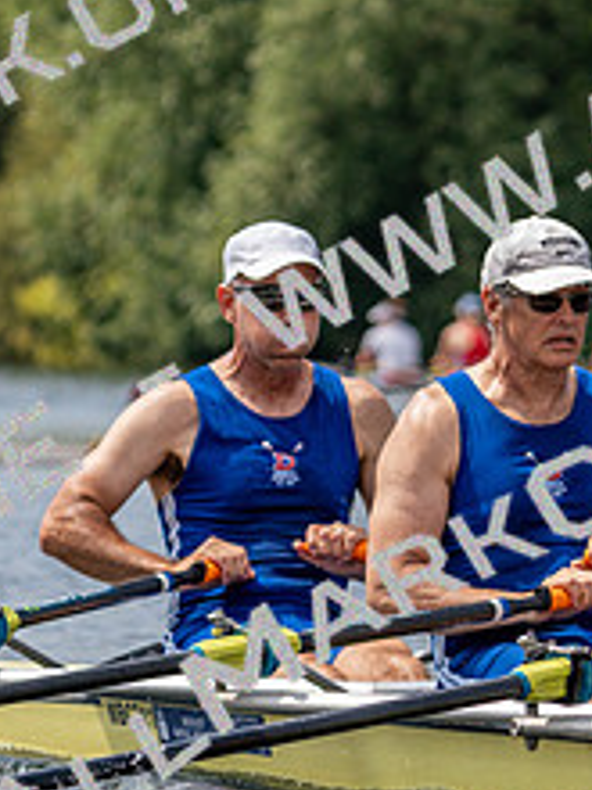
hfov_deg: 2.9
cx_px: 682
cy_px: 361
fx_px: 11698
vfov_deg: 3.9
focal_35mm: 513
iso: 200
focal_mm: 202
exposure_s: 1/1600
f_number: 5.6
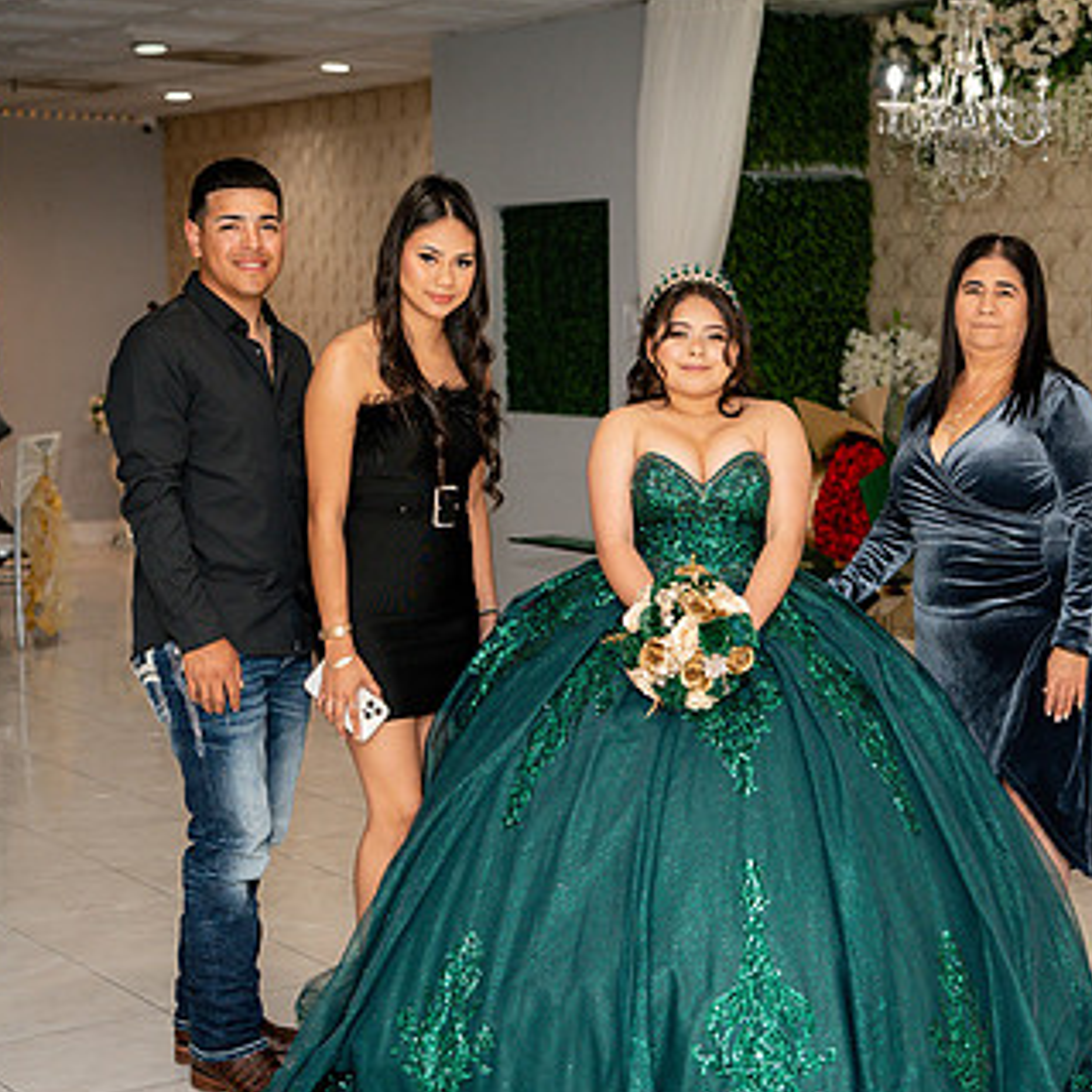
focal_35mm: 65
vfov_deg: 26.5
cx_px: 780
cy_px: 618
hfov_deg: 26.2
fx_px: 2320
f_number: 2.8
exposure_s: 1/250
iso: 800
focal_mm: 42
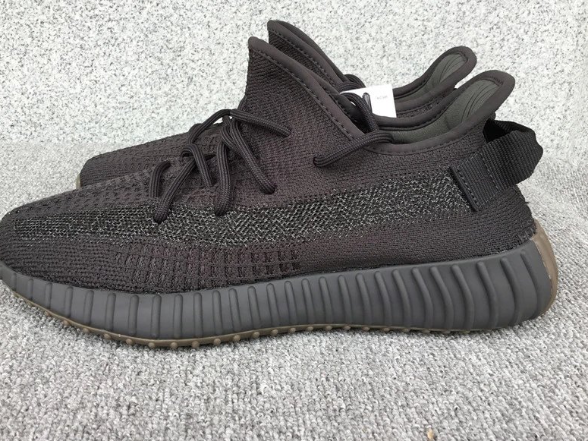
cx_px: 278
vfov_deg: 39.6
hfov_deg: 51.3
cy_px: 195
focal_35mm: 36
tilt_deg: -19.0
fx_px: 611
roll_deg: -1.2
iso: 32
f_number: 2.4
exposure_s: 1/100
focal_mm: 3.3
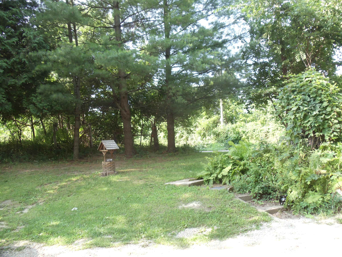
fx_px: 435
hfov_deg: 42.9
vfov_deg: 32.9
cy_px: 128
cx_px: 171
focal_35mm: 44
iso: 100
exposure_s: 1/80
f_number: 3.5
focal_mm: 6
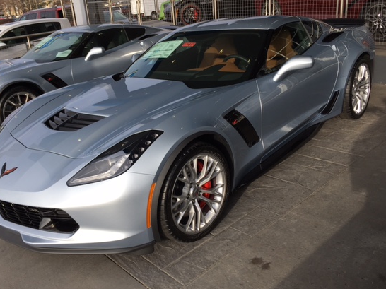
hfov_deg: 53.7
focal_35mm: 34
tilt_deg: -20.0
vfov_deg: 41.7
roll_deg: +6.7
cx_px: 162
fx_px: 379
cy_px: 134
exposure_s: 1/663
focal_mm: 4.15
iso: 25
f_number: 2.2
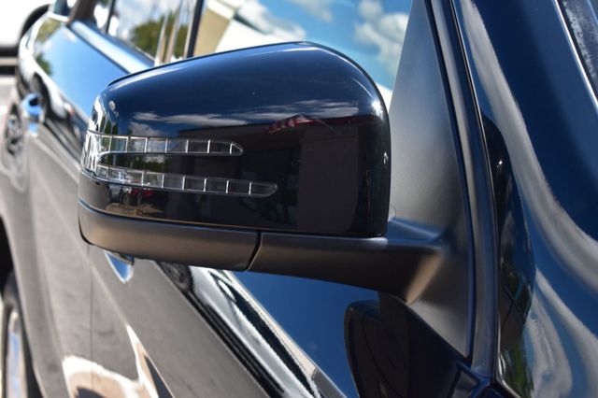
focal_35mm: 82
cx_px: 299
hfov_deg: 24.6
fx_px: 1370
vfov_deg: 16.5
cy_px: 199
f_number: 10
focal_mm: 55
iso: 400
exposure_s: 1/200
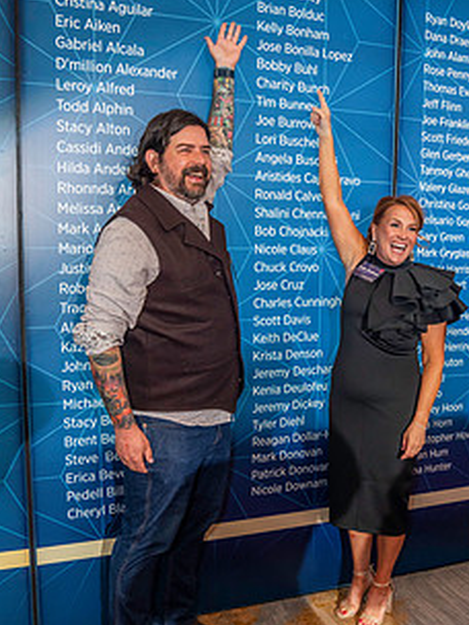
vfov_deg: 50.1
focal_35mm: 37
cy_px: 331
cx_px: 276
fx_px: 668
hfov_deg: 38.5
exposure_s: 1/160
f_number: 4
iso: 3200
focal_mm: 26
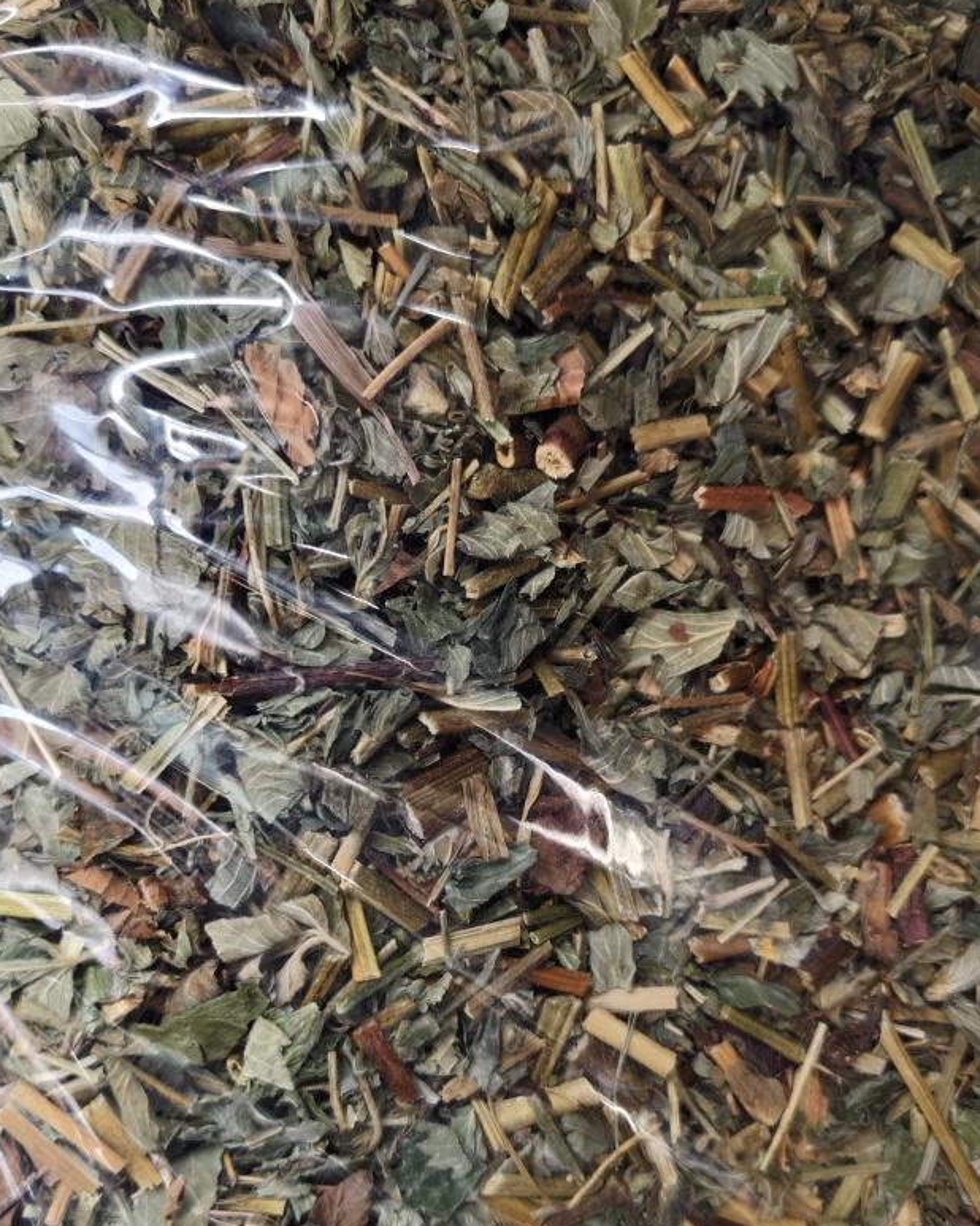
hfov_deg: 47.1
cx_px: 477
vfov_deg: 56.9
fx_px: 1124
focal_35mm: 31
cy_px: 711
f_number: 1.88
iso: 270
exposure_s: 1/100
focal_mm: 5.56
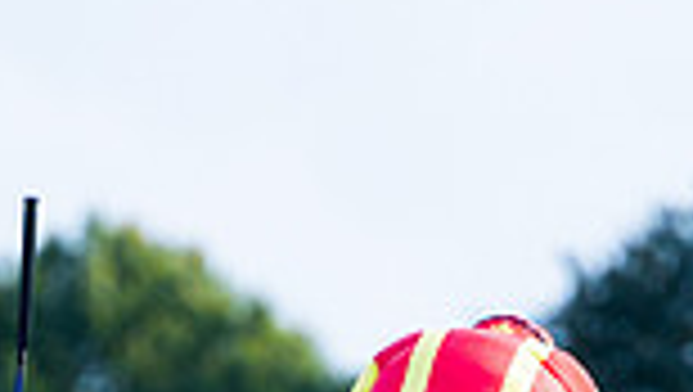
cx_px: 346
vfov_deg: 1.1
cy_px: 802
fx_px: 20271
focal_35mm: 1102
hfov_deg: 2.0
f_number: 4
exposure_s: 1/3200
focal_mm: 280
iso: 400
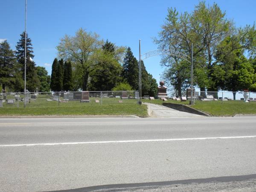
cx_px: 128
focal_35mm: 37
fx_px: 274
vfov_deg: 38.7
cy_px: 96
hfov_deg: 50.1
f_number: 10
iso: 64
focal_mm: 6.6
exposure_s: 1/99
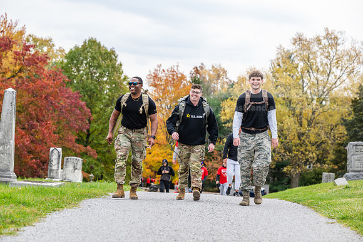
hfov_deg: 20.4
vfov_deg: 13.7
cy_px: 121
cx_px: 182
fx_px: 1009
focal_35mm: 100
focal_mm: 100
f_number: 4.5
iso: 640
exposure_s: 1/320
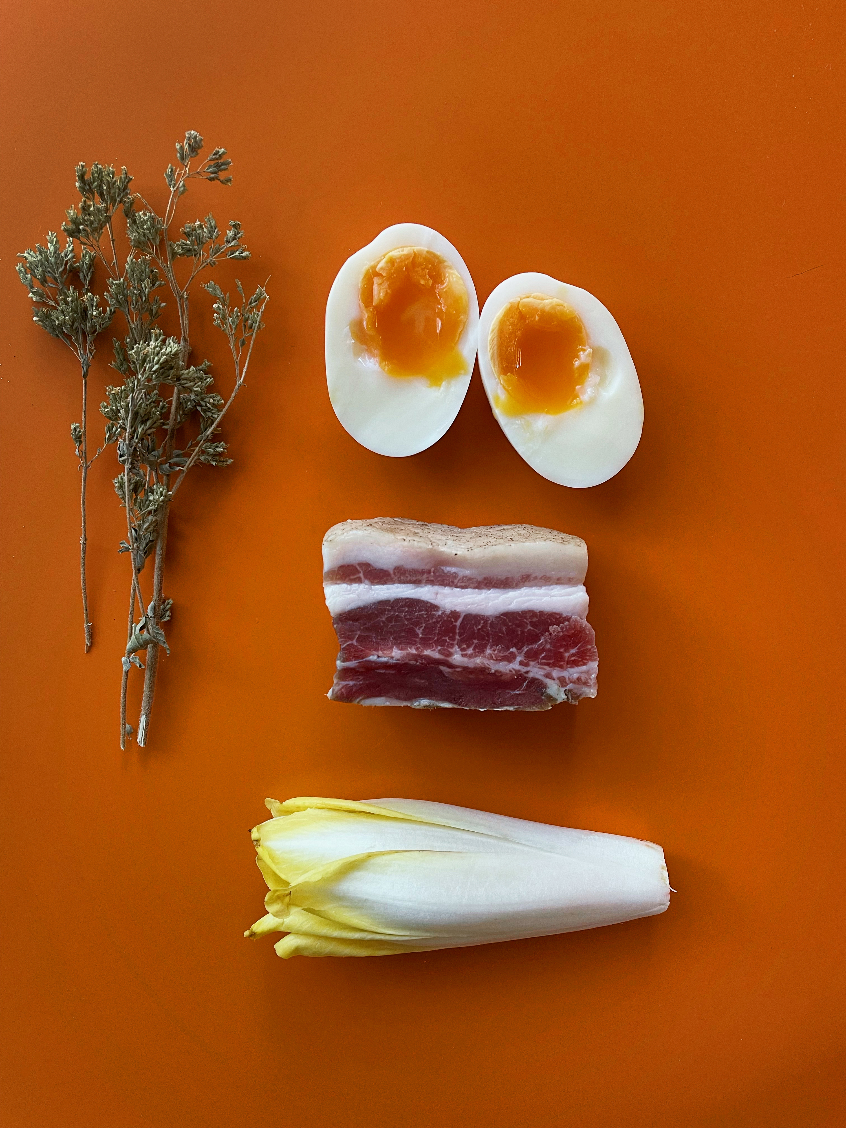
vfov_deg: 67.3
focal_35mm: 26
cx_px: 423
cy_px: 564
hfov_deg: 53.1
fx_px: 847
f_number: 1.6
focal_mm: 4.2
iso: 125
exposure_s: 1/69
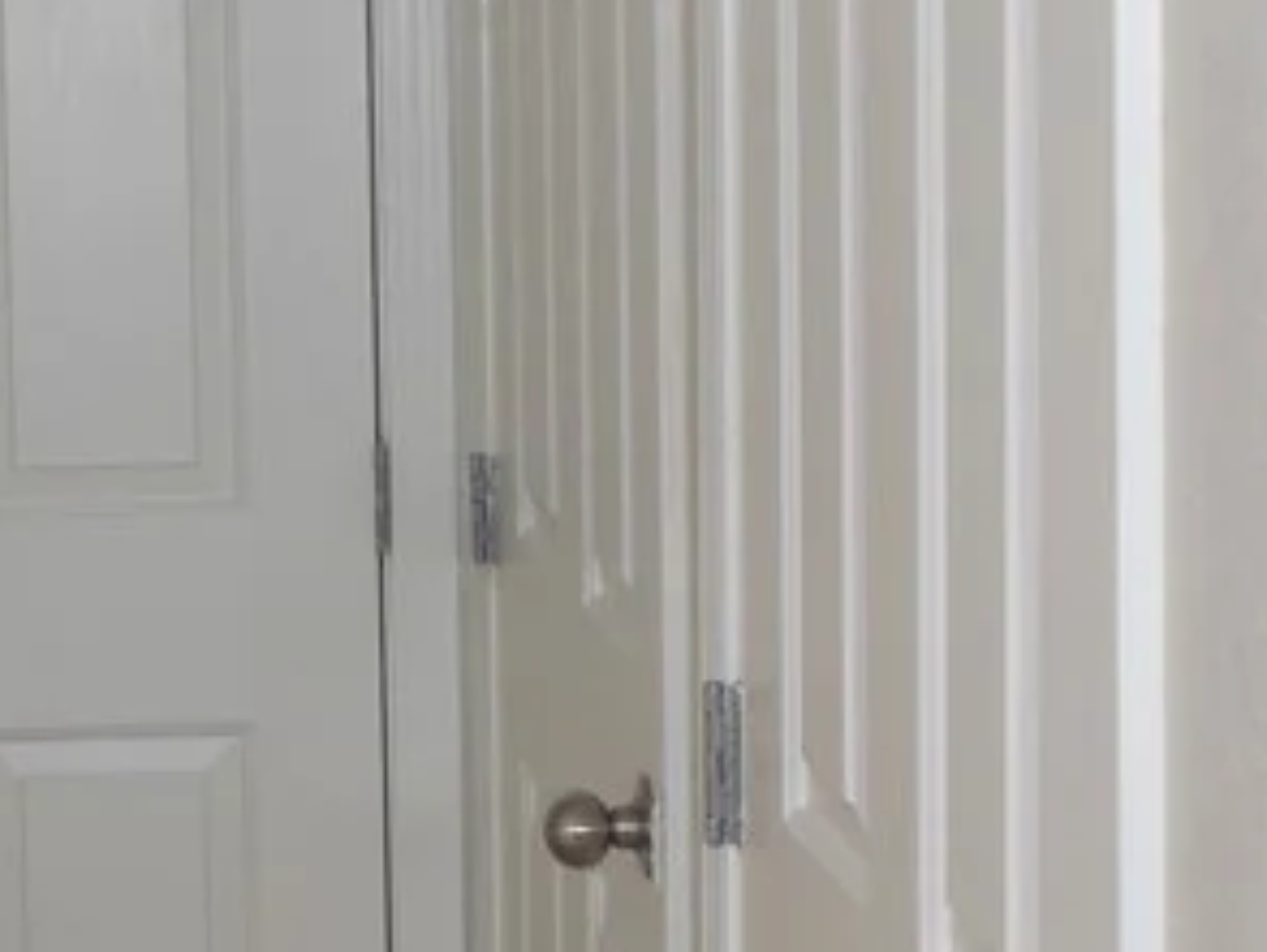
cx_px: 168
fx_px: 3700
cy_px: 125
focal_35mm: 101
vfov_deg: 14.5
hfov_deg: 19.1
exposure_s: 1/25
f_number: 3.3
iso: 200
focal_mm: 5.2
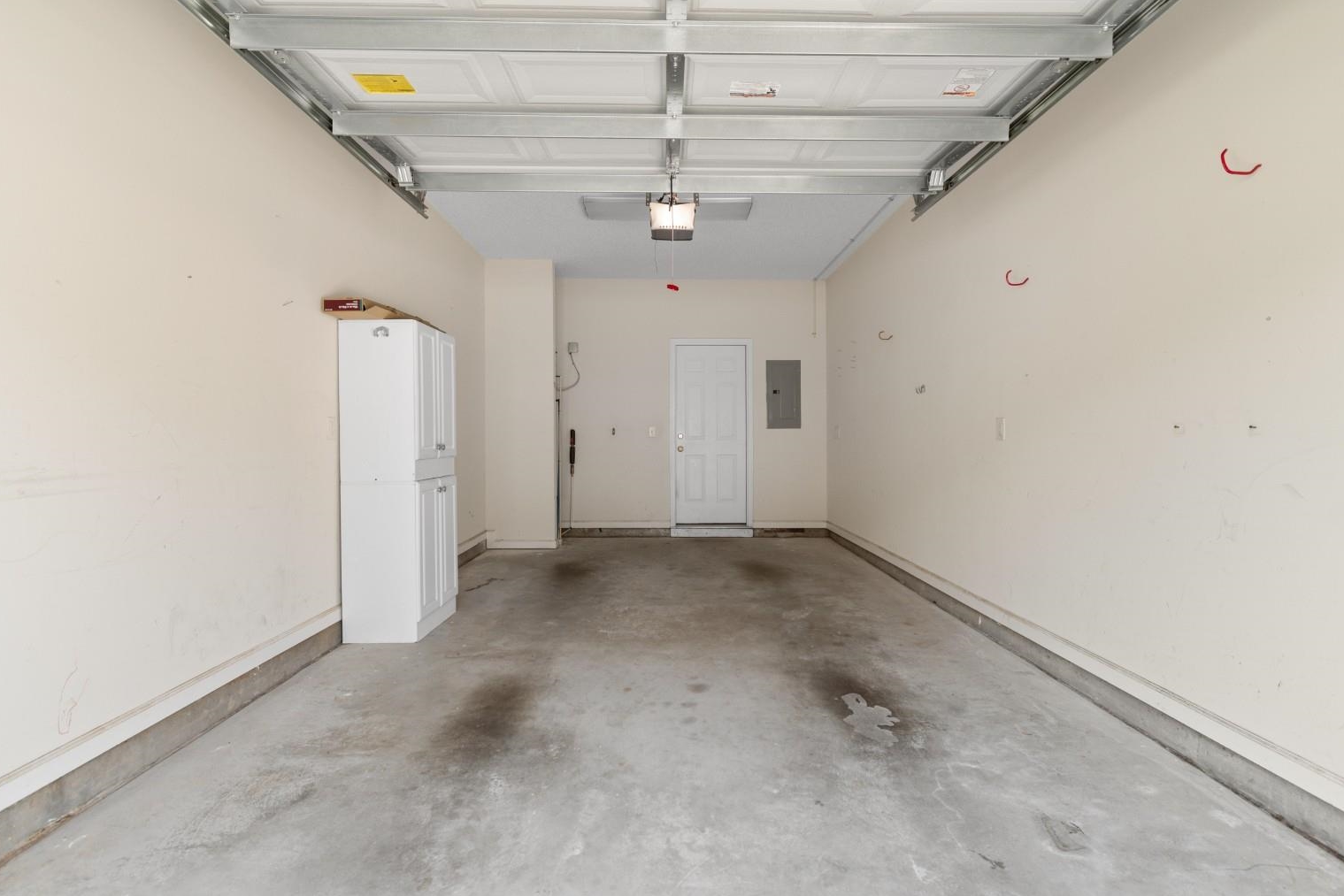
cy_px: 420
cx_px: 668
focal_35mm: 16
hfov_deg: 96.7
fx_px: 597
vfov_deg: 73.7
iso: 100
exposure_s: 1/60
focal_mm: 10
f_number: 4.5
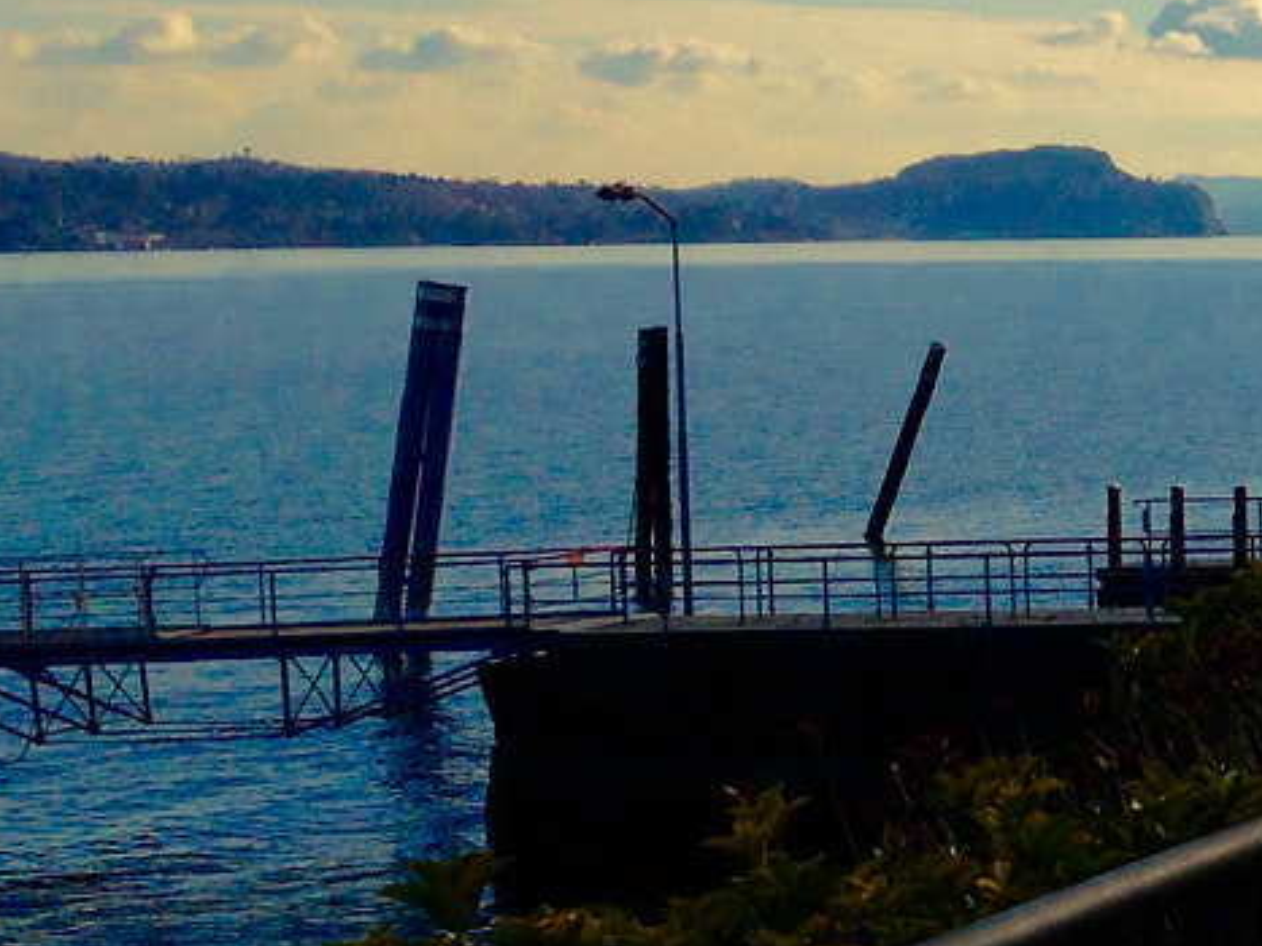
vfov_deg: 13.1
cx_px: 2138
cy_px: 389
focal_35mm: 113
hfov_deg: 15.4
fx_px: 4119
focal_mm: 4.12
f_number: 2.4
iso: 50
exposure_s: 1/3012
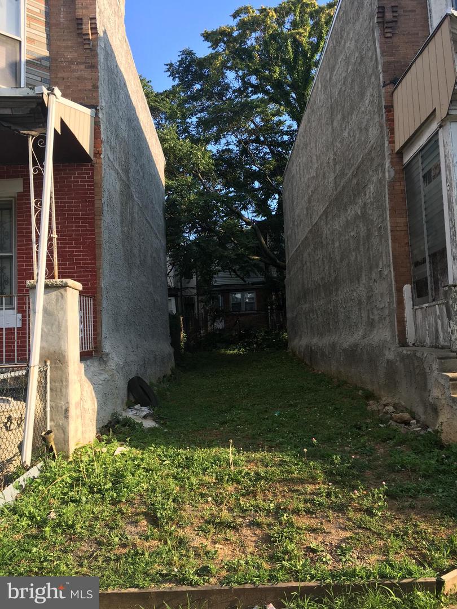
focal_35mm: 29
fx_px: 510
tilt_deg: +4.5
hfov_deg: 48.2
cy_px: 304
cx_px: 228
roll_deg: +2.6
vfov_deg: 61.7
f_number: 2.2
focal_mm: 4.15
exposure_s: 1/442
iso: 25
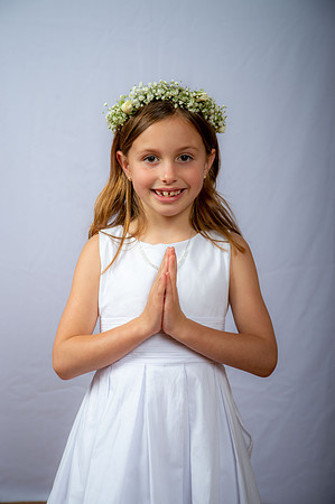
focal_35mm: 70
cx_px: 168
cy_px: 252
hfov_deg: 19.4
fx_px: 979
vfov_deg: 28.9
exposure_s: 1/200
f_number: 6.3
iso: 250
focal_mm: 70
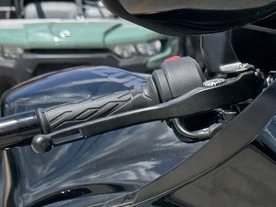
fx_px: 909
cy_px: 272
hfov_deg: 16.2
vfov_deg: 12.6
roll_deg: +0.8
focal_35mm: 114
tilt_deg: -15.6
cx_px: 380
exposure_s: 1/4608
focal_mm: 6.76
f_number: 1.78
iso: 80
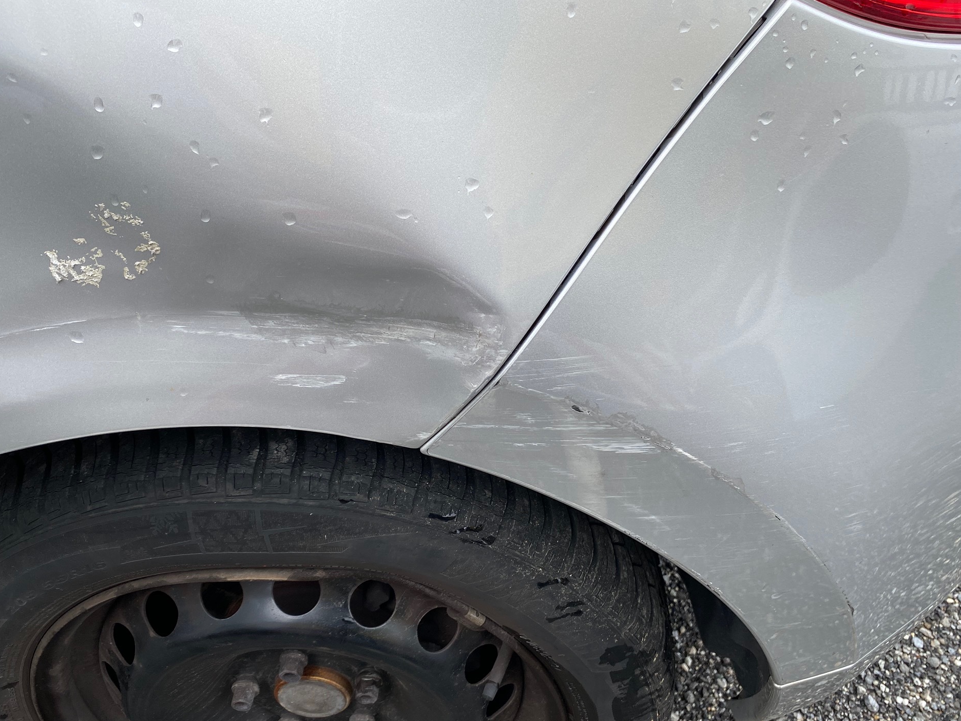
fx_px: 777
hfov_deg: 63.4
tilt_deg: -41.3
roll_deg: -1.4
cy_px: 372
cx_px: 479
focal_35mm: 28
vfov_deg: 49.7
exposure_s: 1/666
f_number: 1.8
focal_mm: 4.25
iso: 32
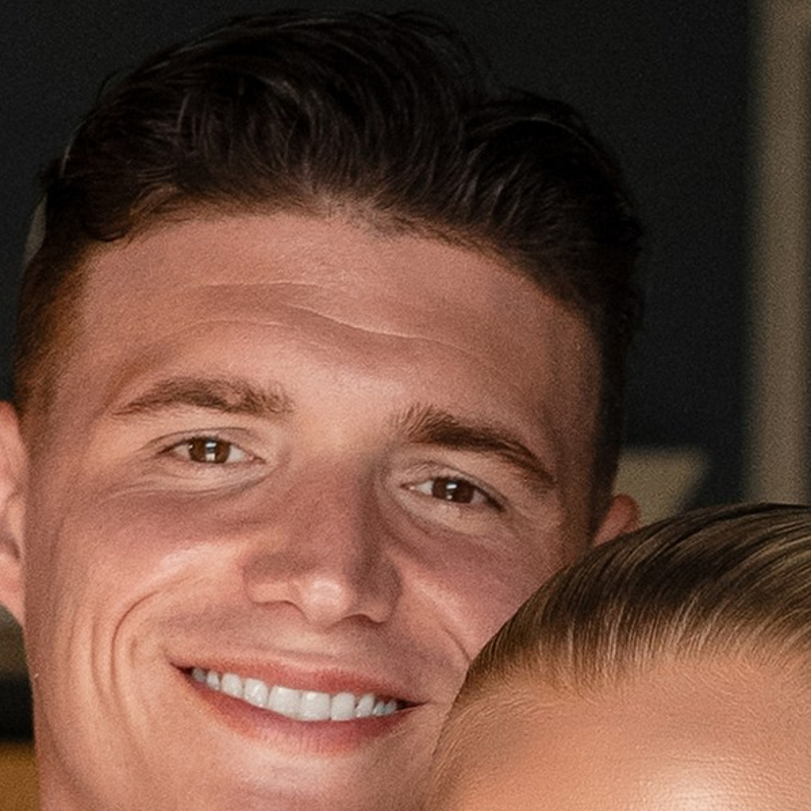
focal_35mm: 261
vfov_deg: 6.5
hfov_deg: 6.7
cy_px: 1642
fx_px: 6918
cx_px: 723
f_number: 2.8
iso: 2000
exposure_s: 1/1000
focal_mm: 48
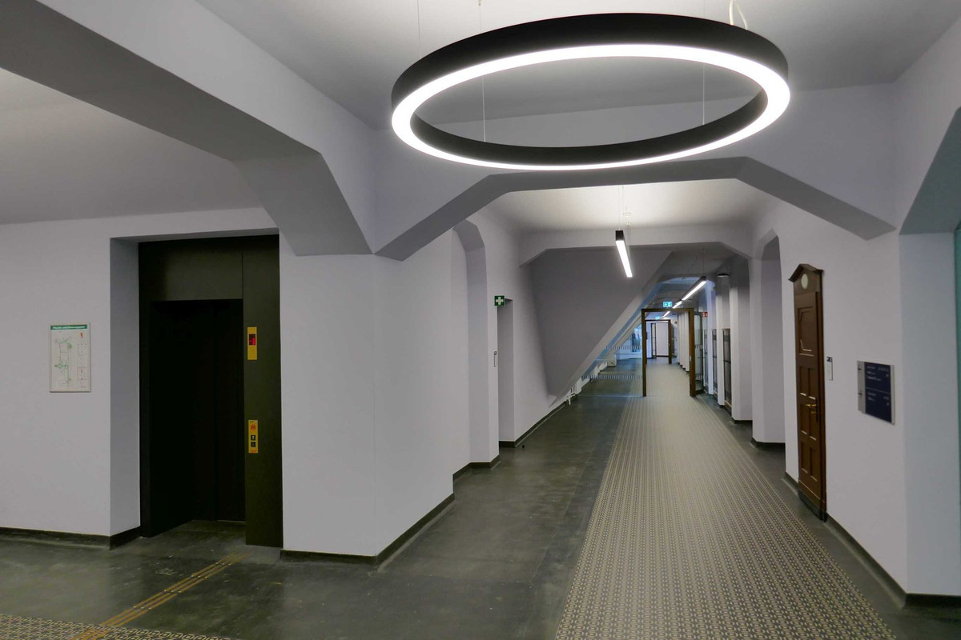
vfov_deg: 51.3
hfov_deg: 71.5
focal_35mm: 25
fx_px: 667
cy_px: 320
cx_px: 480
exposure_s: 1/40
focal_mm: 9.1
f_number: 2.8
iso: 500
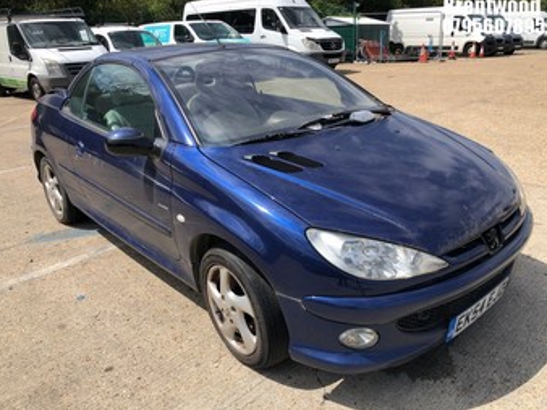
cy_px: 207
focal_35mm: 29
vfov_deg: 48.2
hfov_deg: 61.7
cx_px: 275
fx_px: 458
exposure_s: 1/1845
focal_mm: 4
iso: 20
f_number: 1.8
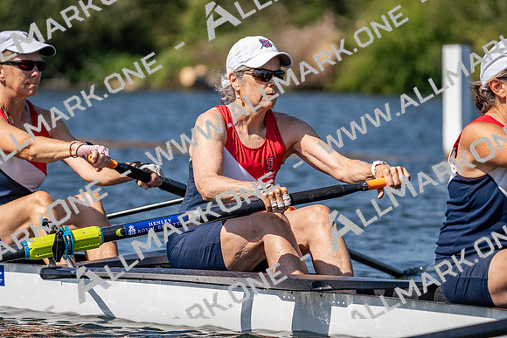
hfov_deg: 7.5
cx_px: 254
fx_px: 3874
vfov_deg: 5.0
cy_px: 169
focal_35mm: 275
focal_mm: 275
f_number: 5.6
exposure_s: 1/2000
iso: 200
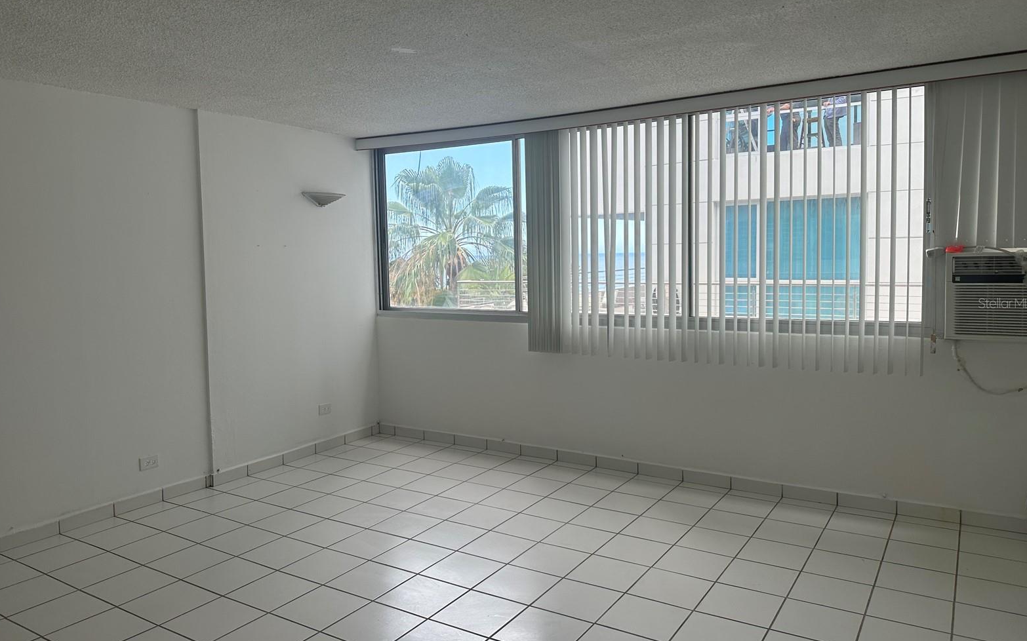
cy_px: 303
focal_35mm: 26
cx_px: 515
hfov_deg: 70.4
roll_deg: +0.7
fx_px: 728
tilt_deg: -3.2
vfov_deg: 47.6
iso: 80
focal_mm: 6.86
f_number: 1.78
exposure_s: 1/351
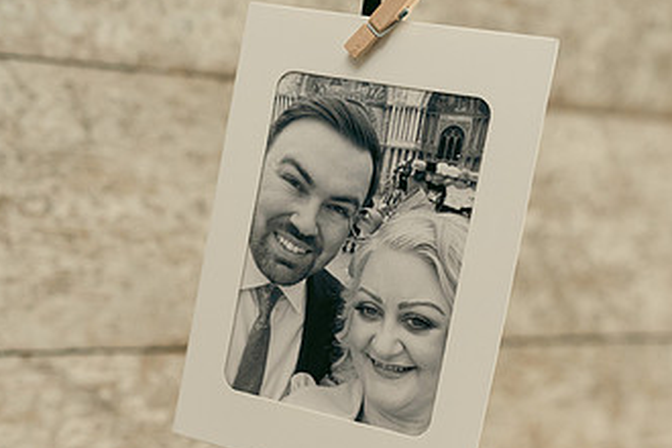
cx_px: 369
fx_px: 1344
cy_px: 333
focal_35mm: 72
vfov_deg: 18.8
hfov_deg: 28.1
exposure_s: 1/200
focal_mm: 41
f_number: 3.5
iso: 1600
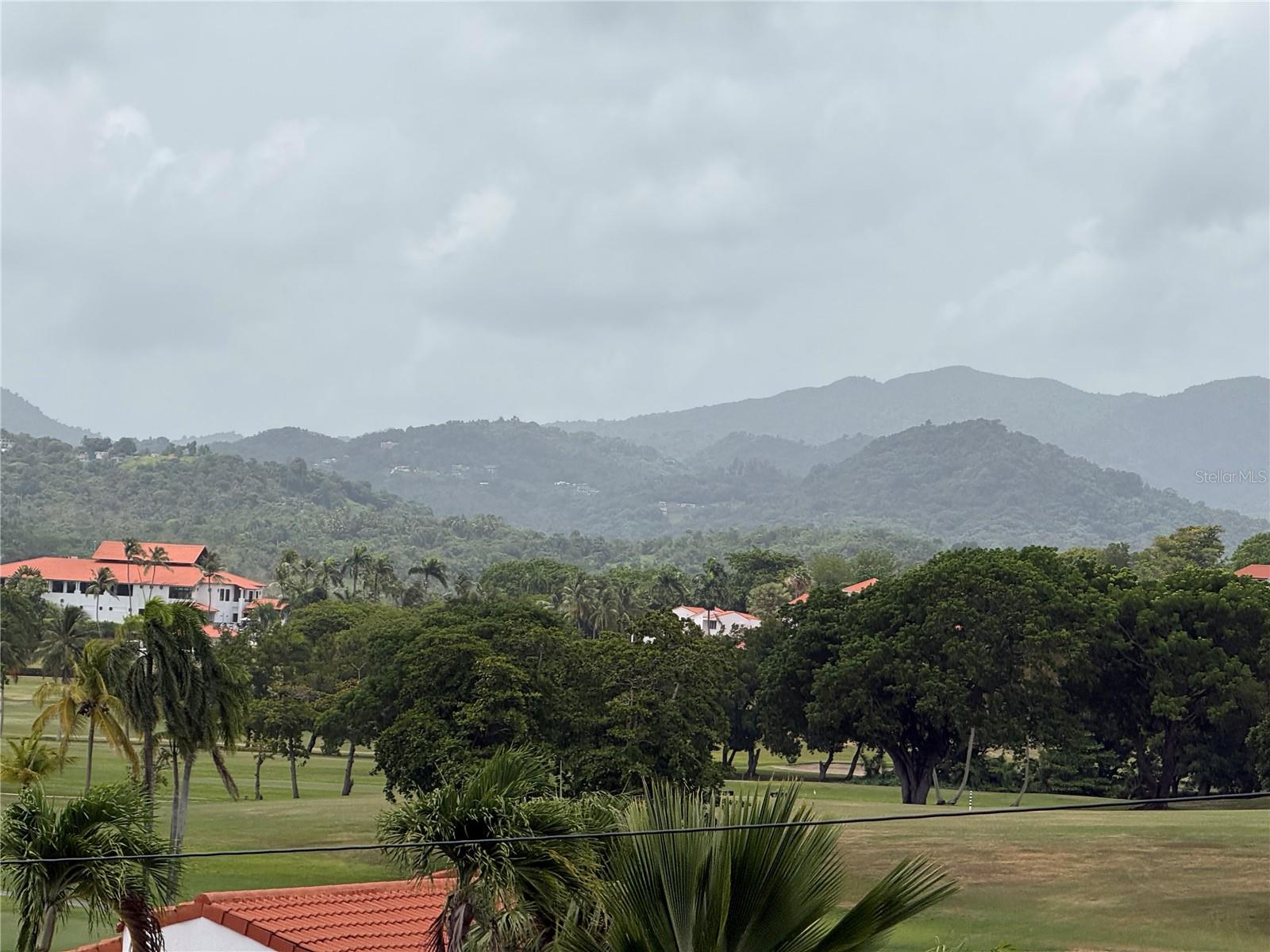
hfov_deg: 16.4
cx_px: 635
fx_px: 4403
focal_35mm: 120
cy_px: 476
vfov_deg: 12.3
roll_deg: -4.0
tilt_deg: +1.8
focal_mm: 15.66
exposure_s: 1/2525
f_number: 2.8
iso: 50
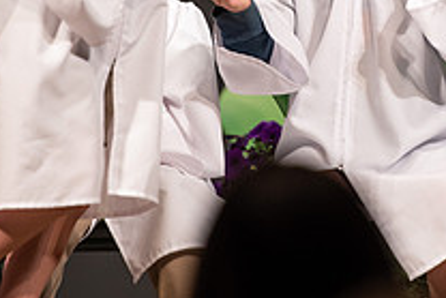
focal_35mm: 589
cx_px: 313
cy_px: -17
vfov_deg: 2.3
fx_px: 7302
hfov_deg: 3.5
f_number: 2.8
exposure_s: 1/400
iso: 500
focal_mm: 200
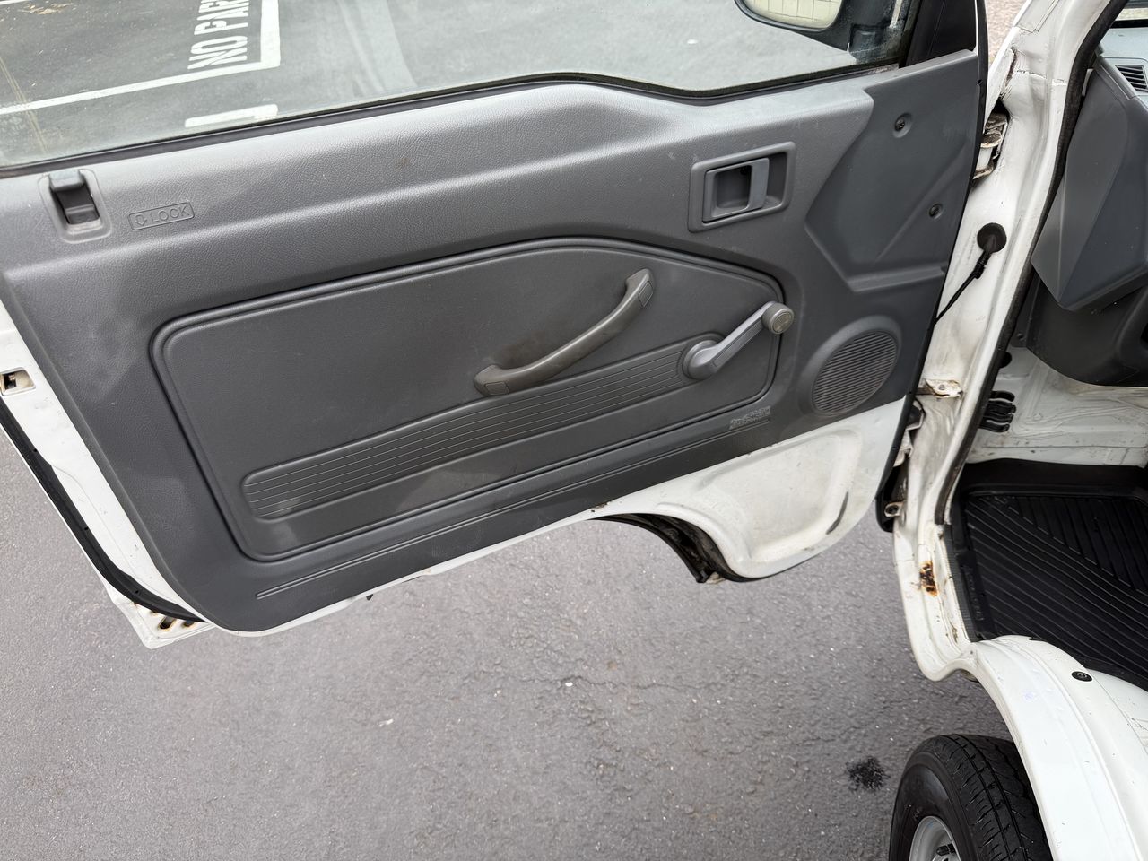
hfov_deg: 71.6
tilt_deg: -41.9
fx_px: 796
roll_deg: +5.2
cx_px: 574
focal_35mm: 24
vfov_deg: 56.8
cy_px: 430
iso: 80
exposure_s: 1/169
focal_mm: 6.76
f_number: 1.78
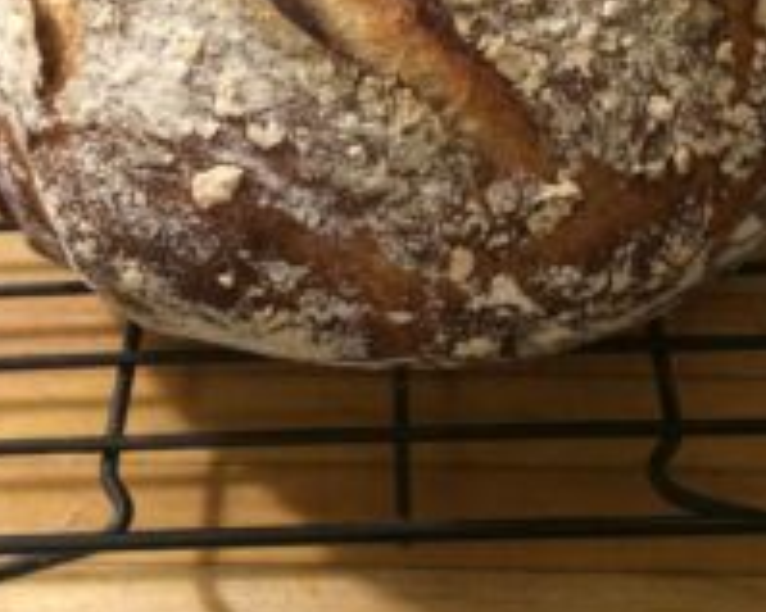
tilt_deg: -36.3
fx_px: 1292
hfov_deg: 33.0
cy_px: -73
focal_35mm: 57
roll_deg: +3.7
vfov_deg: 24.7
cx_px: 366
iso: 320
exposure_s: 1/24
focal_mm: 4.15
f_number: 2.2
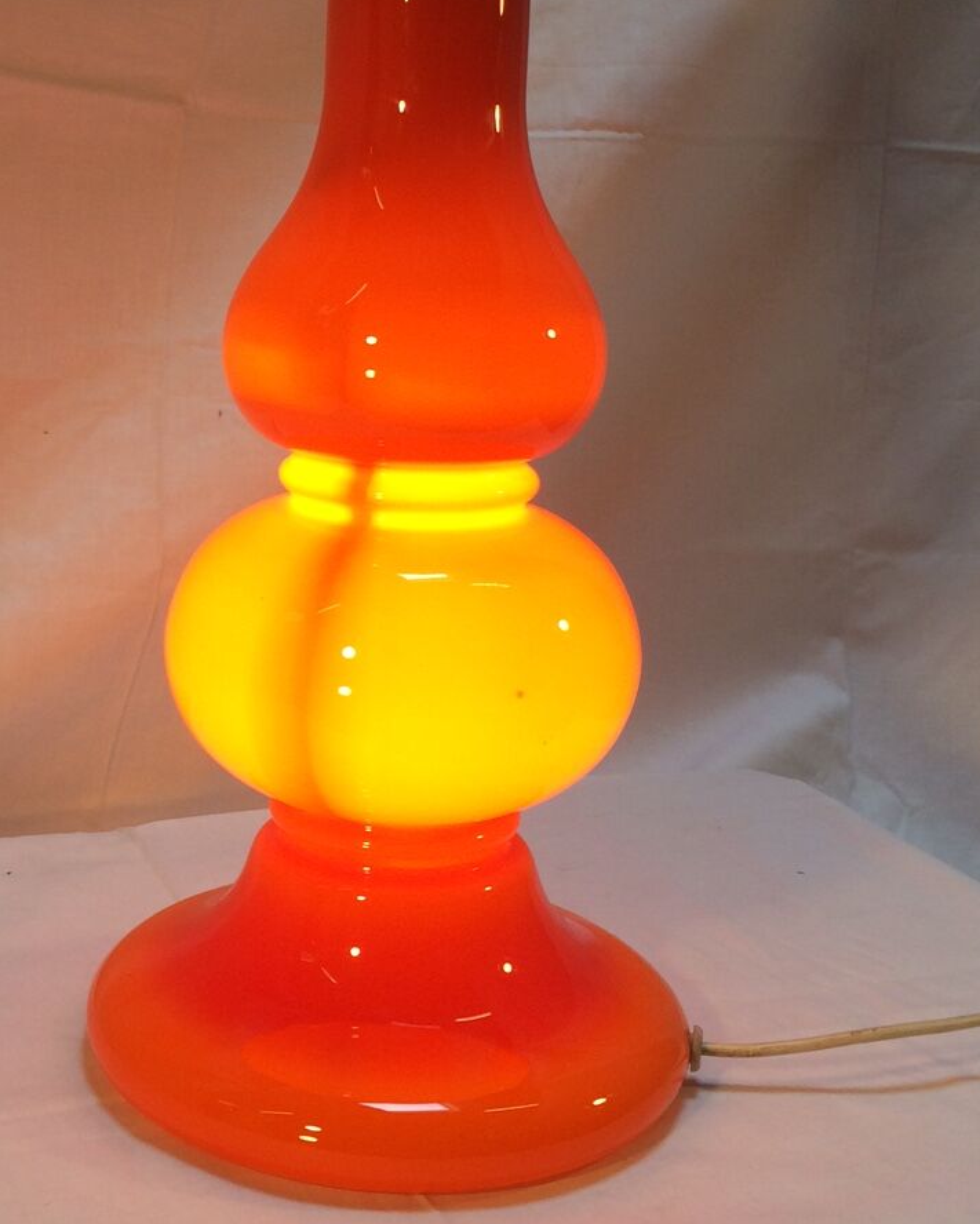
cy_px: 365
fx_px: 1884
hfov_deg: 28.9
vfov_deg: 35.5
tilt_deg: -6.6
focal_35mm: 52
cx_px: 313
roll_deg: -2.0
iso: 50
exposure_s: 1/100
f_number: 2.2
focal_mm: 4.15
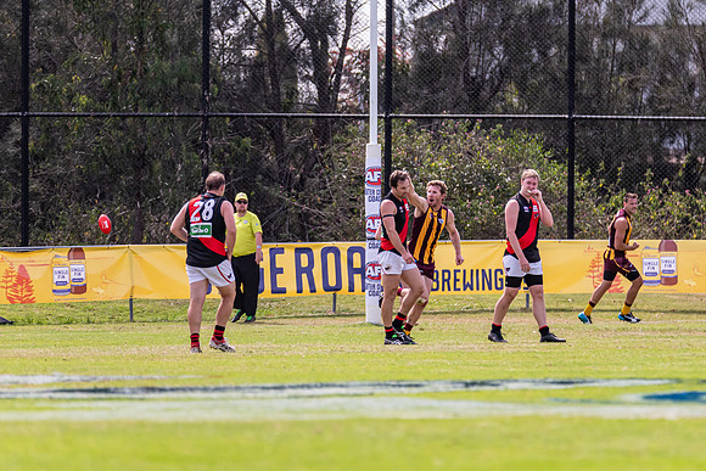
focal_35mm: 507
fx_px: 9946
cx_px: 377
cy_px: 199
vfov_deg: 2.7
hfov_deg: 4.1
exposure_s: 1/2000
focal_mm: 350
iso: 800
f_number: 6.3
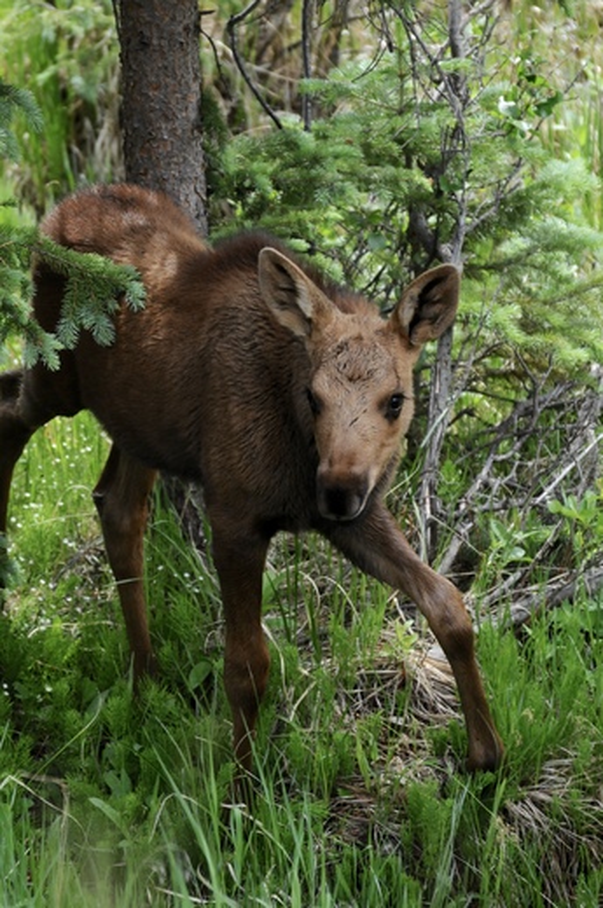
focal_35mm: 300
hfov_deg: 4.6
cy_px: 454
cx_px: 302
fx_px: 7562
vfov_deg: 6.9
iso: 800
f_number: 5.3
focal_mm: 200
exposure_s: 1/1250
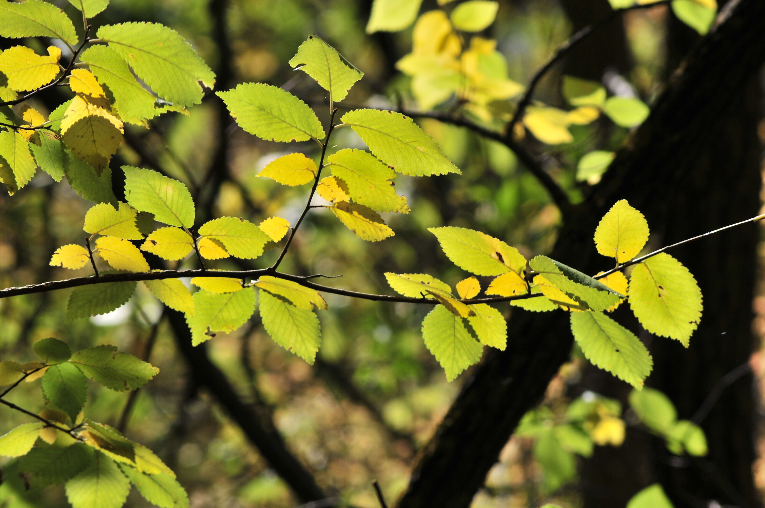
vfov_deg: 4.4
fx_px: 6686
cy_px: 254
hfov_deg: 6.5
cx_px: 382
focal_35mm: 315
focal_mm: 210
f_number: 11
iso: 200
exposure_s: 1/500
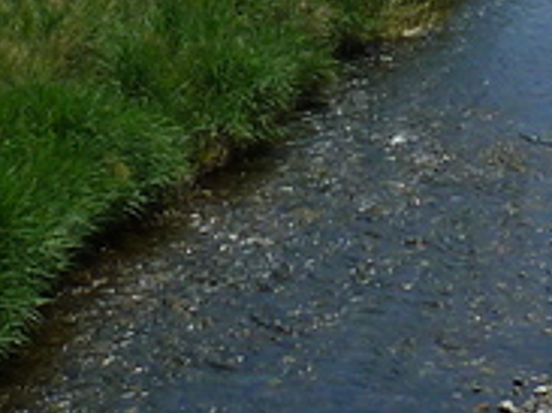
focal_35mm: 164
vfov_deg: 8.6
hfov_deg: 12.1
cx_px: 308
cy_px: -407
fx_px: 2613
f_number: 5.6
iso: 80
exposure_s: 1/400
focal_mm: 4.1
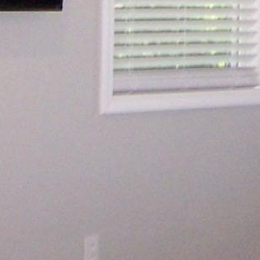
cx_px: 325
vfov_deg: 7.6
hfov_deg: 7.7
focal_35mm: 225
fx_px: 1912
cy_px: -185
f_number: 2.8
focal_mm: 6.3
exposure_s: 1/60
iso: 140
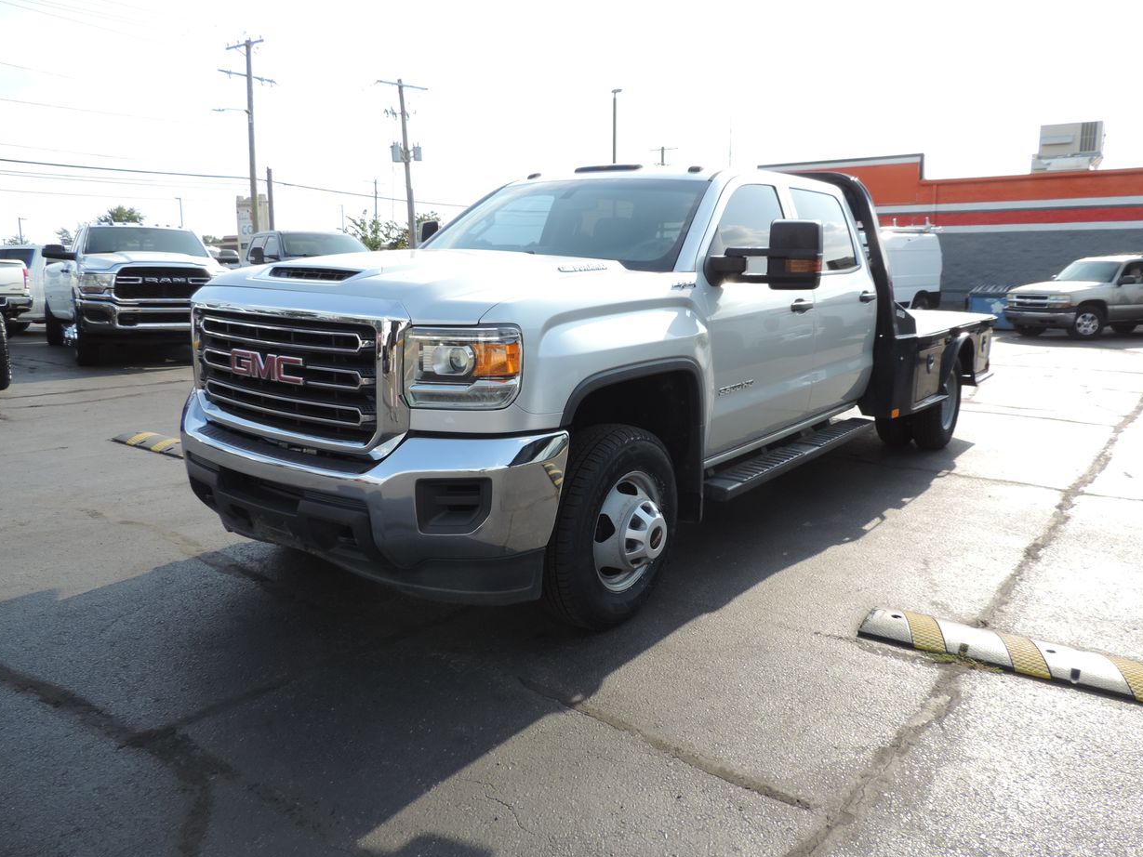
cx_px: 589
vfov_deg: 54.9
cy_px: 414
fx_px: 826
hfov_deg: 69.4
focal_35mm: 25
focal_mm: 4.3
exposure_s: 1/500
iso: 80
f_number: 3
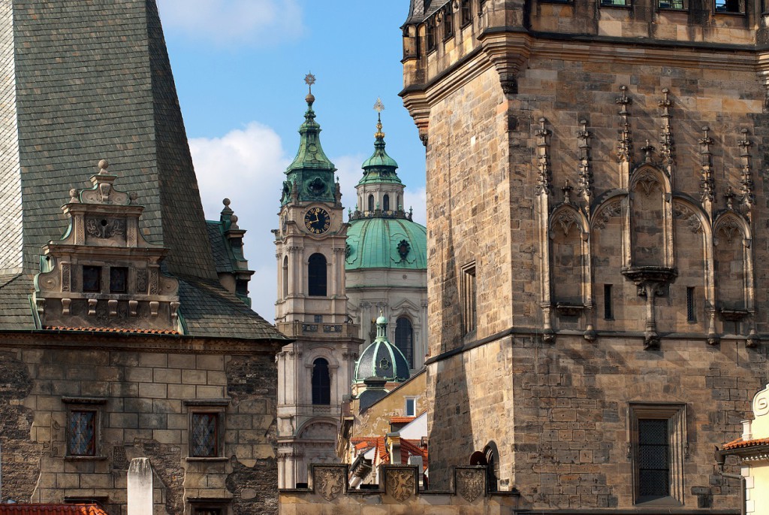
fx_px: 2566
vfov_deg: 11.4
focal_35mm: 120
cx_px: 384
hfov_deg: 17.0
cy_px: 258
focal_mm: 80
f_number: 8
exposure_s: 1/180
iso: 100
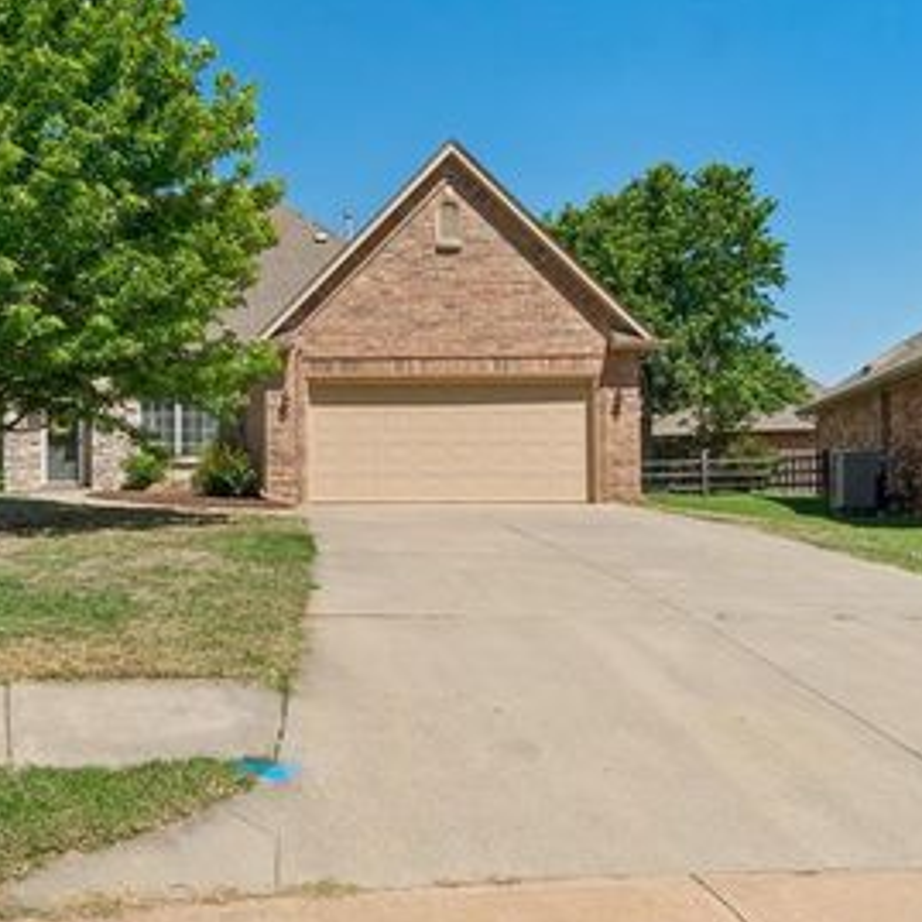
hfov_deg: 49.4
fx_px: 928
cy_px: 437
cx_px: 171
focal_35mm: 31
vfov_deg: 52.8
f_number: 9
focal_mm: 13
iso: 100
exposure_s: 1/500
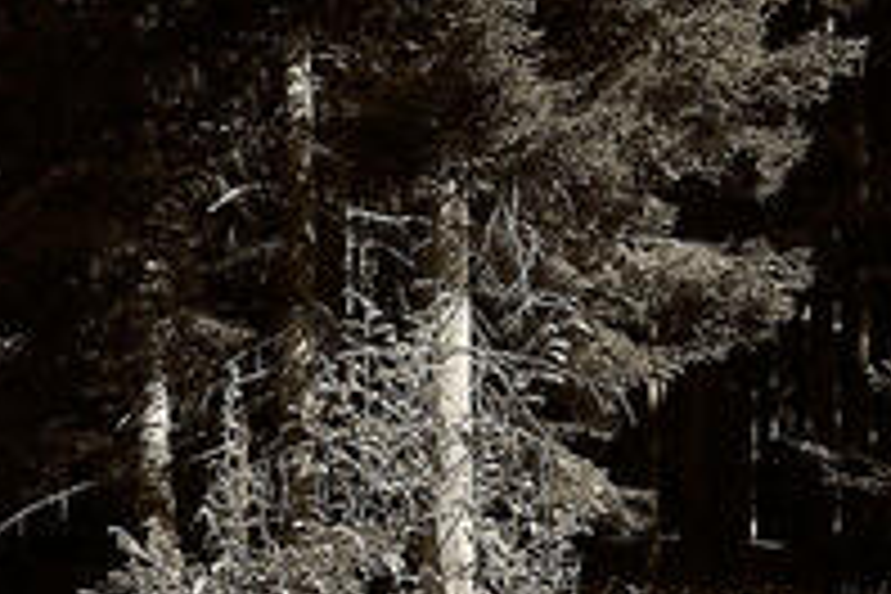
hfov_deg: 18.5
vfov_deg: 12.1
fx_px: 2698
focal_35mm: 109
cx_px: 774
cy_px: 857
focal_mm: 24
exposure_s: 1/1000
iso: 200
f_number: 5.6
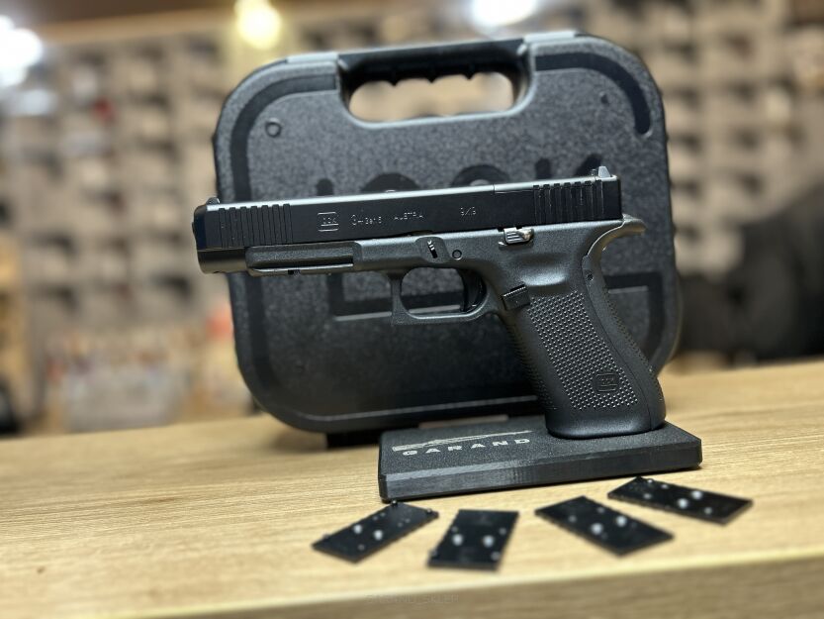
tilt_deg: -3.6
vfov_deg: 53.1
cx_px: 412
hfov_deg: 67.3
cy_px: 310
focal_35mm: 26
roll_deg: +5.2
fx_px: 619
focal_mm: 5.7
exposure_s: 1/50
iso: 100
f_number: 1.5
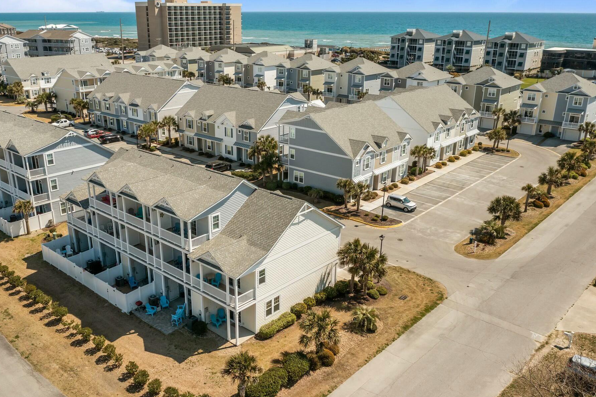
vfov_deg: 41.1
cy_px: 208
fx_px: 530
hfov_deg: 58.6
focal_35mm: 32
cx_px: 267
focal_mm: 10.26
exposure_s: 1/160
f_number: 4.5
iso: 100
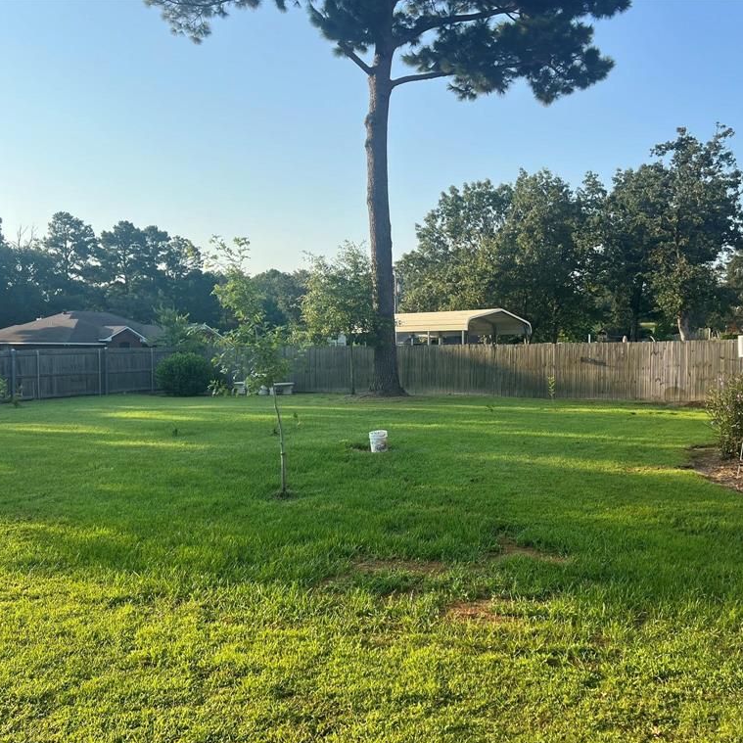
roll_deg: -0.1
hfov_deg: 52.4
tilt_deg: +0.2
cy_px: 374
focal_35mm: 31
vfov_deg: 52.5
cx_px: 423
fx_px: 753
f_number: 1.5
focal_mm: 5.7
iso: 50
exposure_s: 1/1669
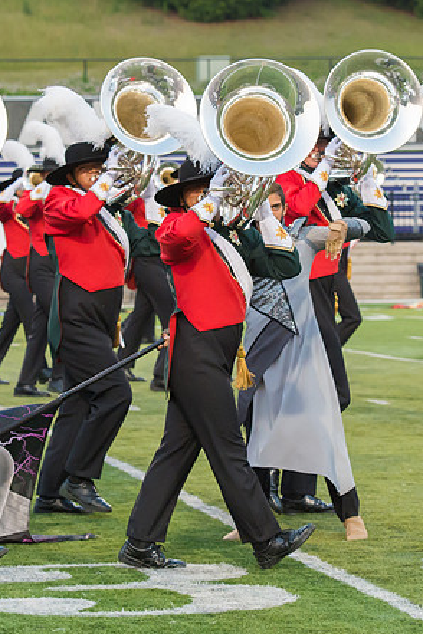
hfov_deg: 7.2
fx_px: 3366
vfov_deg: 10.8
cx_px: 182
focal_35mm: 191
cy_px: 217
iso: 3200
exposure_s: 1/640
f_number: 5
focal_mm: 92
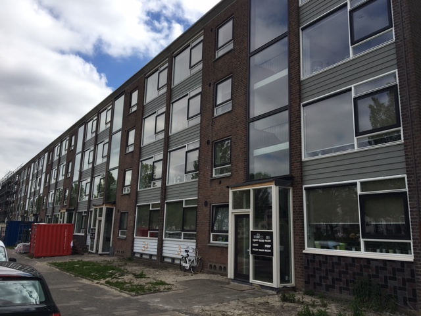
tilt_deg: +12.6
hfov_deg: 61.7
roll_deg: -2.6
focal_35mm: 29
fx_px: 353
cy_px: 158
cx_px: 210
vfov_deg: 48.2
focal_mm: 4.15
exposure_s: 1/1508
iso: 25
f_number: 2.2
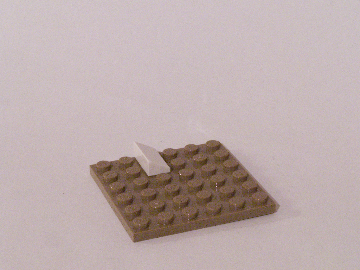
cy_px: 135
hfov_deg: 20.9
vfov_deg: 15.7
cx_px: 180
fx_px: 978
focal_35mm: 94
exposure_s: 1/2
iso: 400
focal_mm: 15.6
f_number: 8
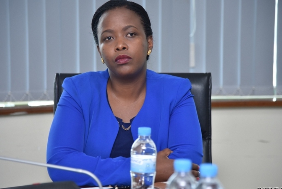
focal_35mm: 138
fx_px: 1081
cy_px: 91
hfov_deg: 14.9
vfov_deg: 10.0
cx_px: 140
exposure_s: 1/200
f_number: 4
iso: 640
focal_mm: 120
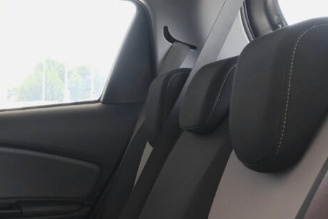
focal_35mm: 64
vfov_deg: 20.3
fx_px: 583
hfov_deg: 29.3
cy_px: 236
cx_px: -4
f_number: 7.1
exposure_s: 1/80
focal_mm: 19.2
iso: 2000
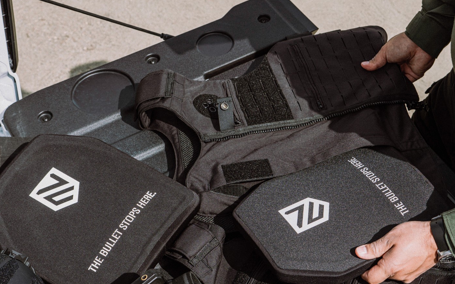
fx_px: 992
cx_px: 274
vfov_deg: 16.2
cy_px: 73
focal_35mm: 80
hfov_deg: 25.8
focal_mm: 35
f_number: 5
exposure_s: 1/800
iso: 125
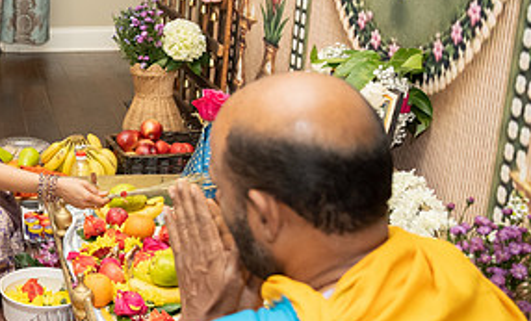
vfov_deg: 18.7
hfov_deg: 27.3
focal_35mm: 68
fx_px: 975
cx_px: -83
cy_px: 154
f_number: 3.2
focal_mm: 26.5
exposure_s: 1/160
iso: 1000
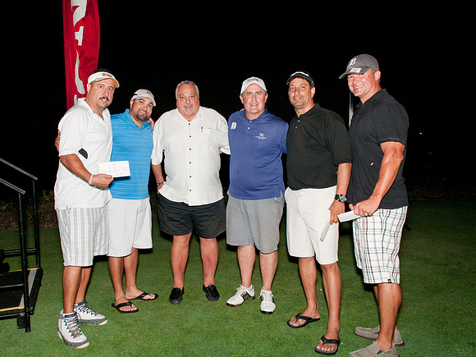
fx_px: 406
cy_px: 166
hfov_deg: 60.4
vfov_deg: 47.4
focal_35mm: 30
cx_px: 200
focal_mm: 17
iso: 640
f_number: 6.3
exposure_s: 1/60
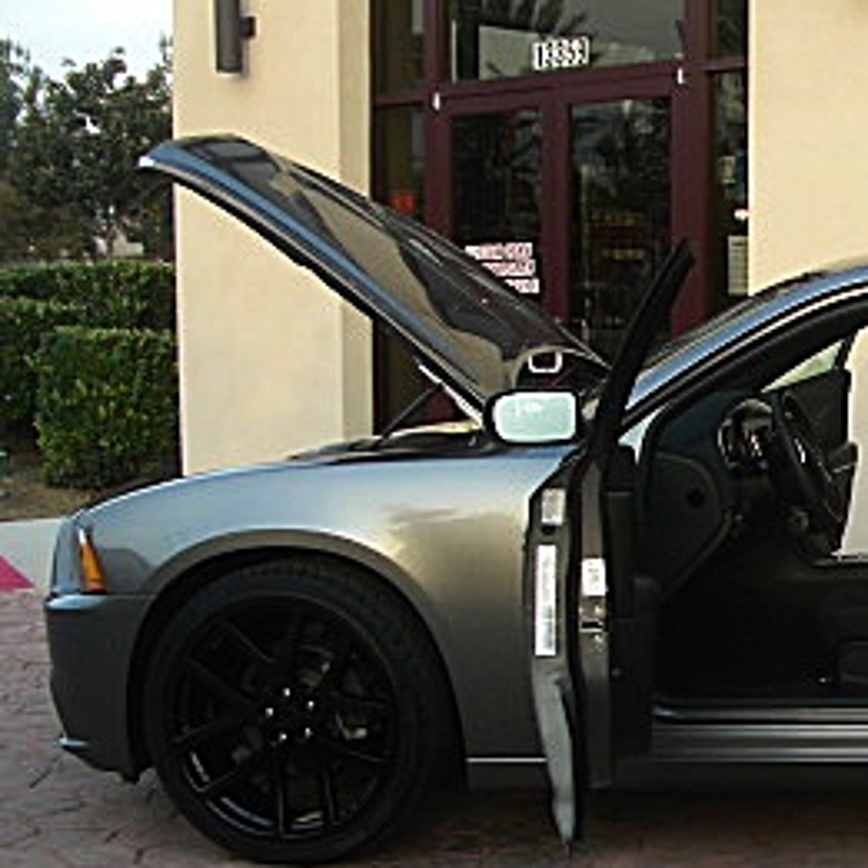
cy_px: 552
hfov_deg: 21.0
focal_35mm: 78
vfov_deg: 22.1
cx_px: 984
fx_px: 2213
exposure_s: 1/100
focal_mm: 6.3
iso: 50
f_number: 2.8
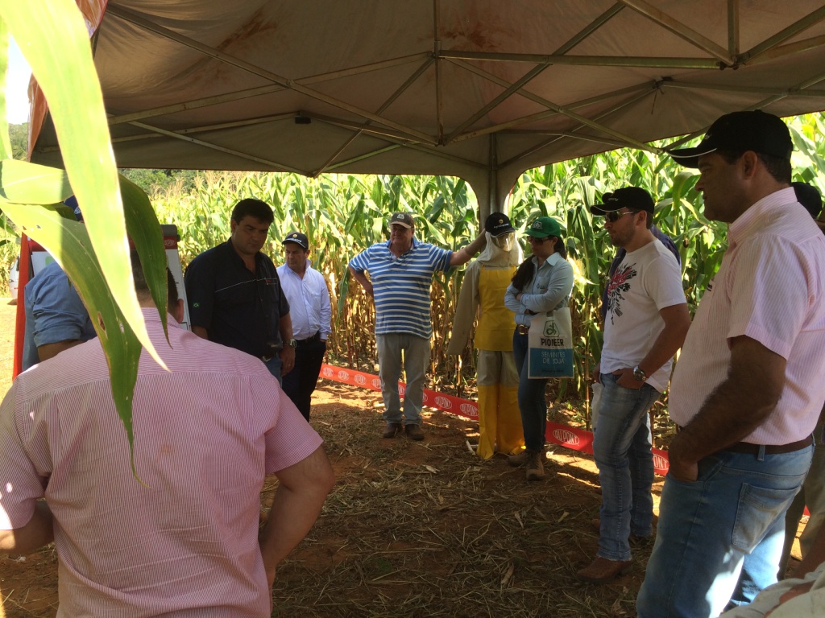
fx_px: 715
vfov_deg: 46.8
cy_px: 309
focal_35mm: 30
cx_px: 412
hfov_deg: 60.0
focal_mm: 4.12
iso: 32
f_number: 2.2
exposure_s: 1/466
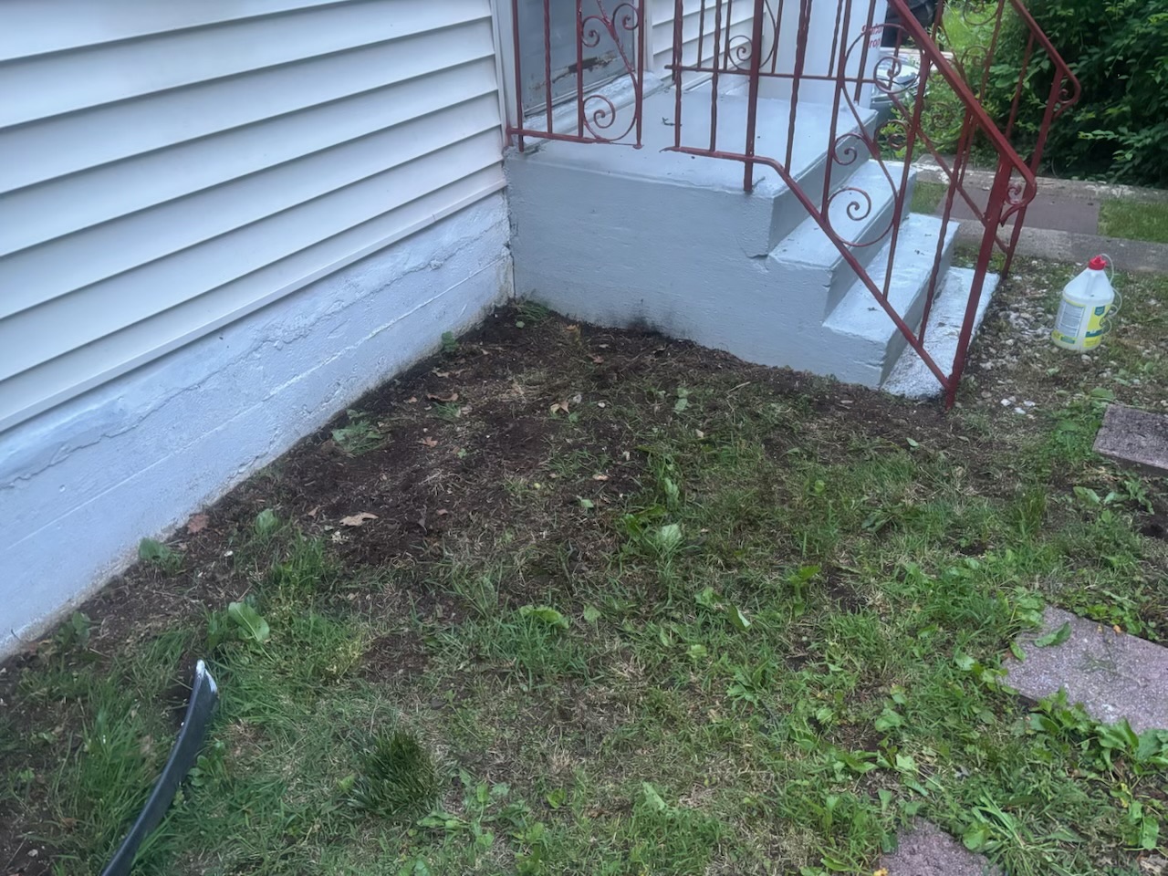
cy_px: 438
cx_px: 584
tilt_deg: -33.3
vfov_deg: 53.1
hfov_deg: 67.3
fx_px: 877
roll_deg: +2.3
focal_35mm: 26
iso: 500
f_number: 1.6
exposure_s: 1/54
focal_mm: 5.96
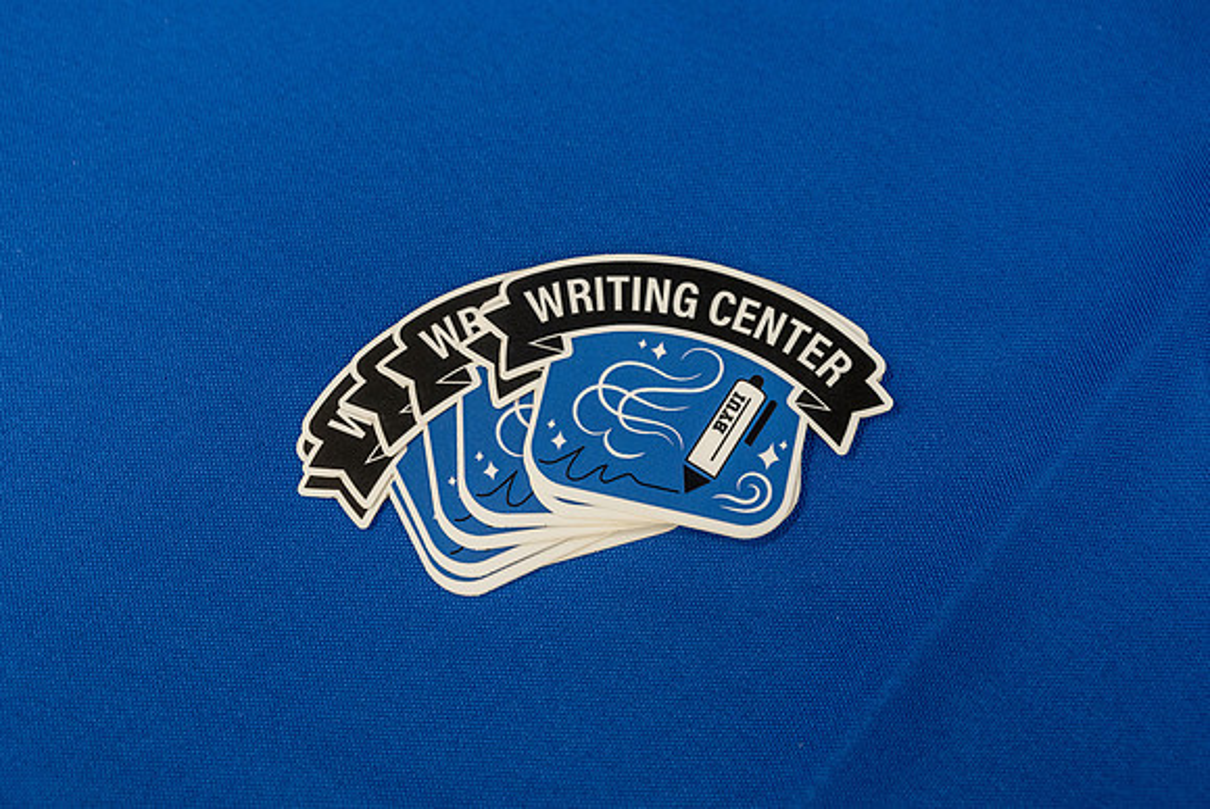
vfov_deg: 17.9
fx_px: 2565
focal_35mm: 76
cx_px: 593
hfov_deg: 26.5
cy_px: 395
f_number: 5.6
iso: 1000
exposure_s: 1/125
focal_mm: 70
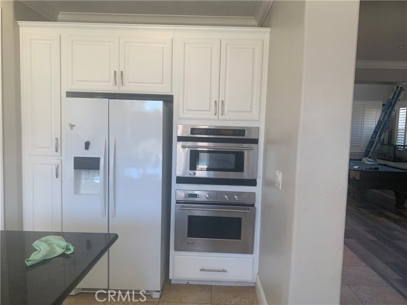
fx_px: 306
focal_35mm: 26
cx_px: 204
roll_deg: -1.8
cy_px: 152
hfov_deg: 67.3
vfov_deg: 53.1
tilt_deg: -5.5
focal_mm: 4.25
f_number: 1.8
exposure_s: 1/120
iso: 100
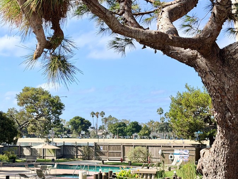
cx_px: 68
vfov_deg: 20.0
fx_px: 502
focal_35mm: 73
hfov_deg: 26.4
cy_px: 133
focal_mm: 6.76
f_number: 1.78
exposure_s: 1/4329
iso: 64
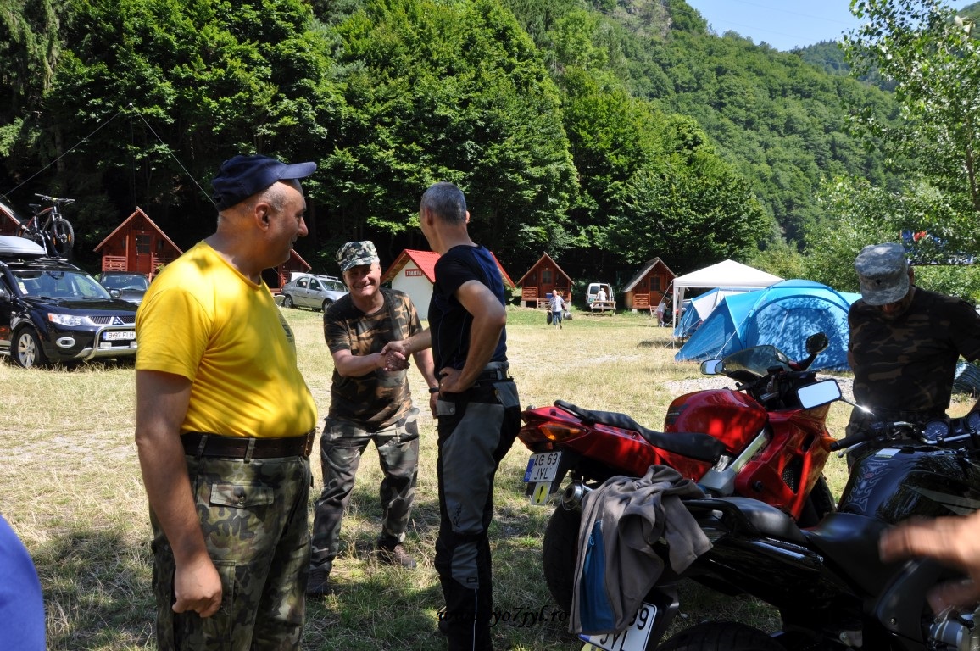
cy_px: 326
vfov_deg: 47.8
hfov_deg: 67.4
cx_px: 490
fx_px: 734
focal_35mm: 27
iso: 200
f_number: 7.1
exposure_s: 1/200
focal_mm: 18
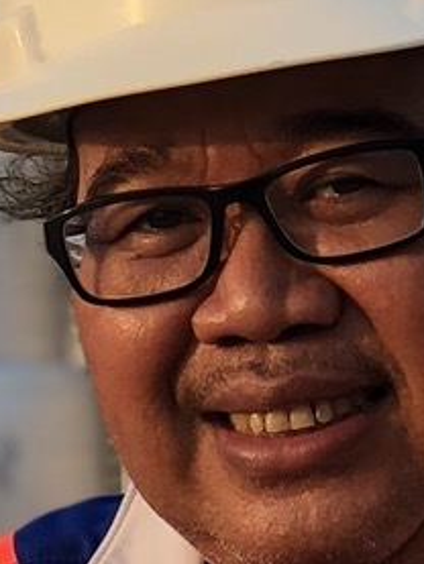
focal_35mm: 421
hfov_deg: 3.5
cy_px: 1154
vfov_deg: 4.6
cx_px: 473
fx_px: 6870
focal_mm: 6.6
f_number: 2.8
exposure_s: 1/182
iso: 20
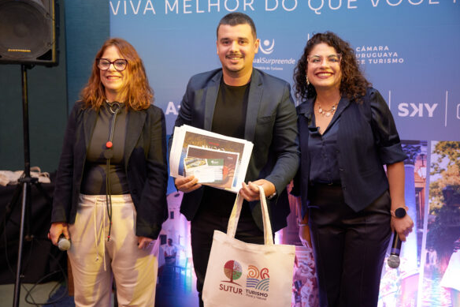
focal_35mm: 38
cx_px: 229
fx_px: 489
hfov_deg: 50.4
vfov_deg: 34.8
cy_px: 152
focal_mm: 37.3
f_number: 2.8
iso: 2000
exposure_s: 1/125
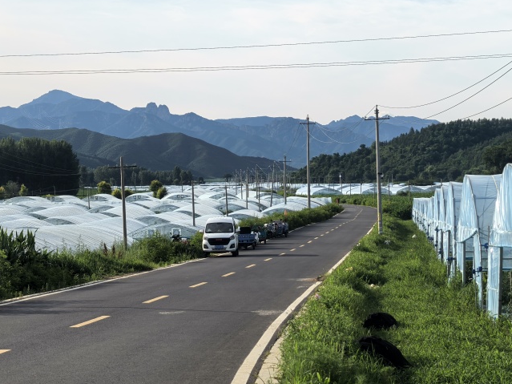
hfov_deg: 16.5
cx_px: 289
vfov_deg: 12.4
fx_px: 1760
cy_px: 204
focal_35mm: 119
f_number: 2.1
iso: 50
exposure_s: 1/873
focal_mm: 15
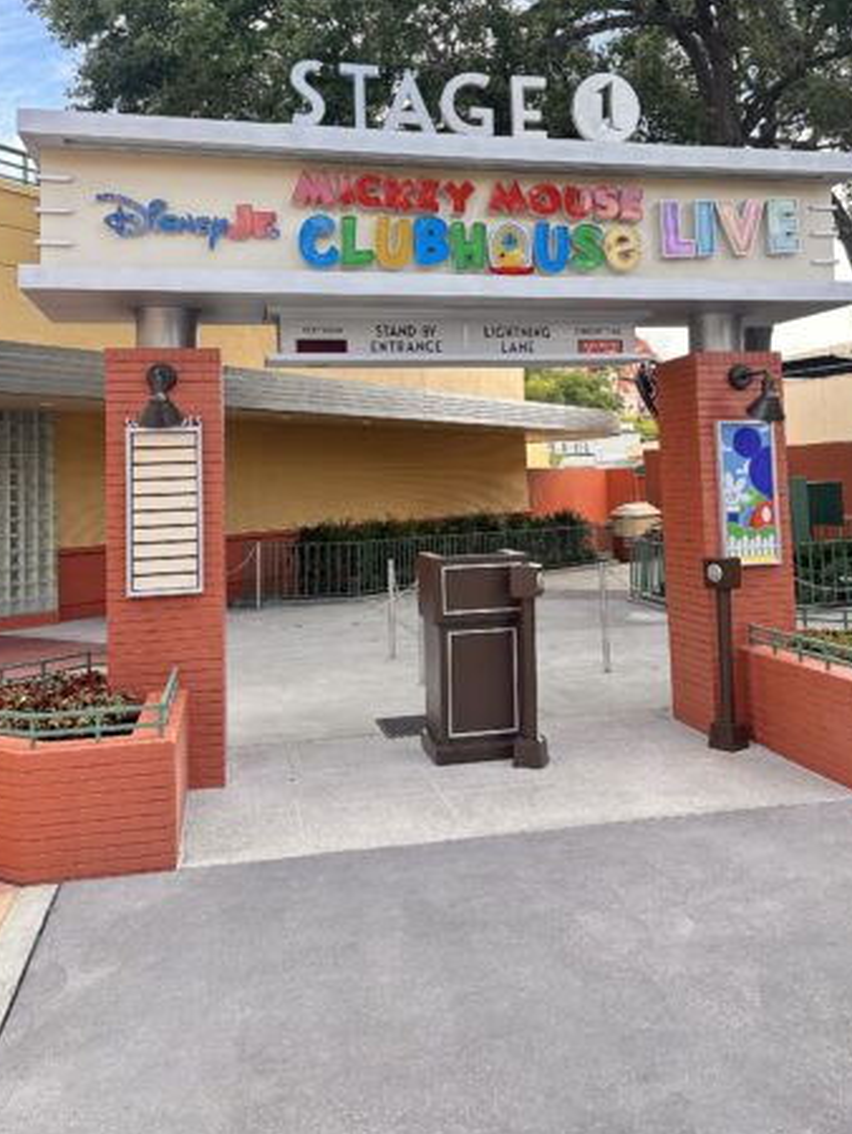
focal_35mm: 32
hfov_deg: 44.1
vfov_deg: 56.0
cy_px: 411
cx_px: 486
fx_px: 1049
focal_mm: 6.86
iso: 80
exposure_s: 1/489
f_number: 1.78
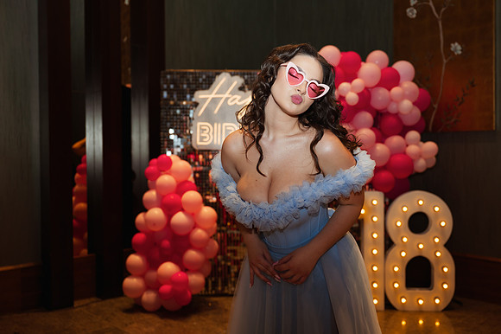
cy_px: 167
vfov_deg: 36.0
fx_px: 514
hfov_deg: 52.0
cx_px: 250
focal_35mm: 37
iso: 640
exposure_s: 1/200
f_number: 2.8
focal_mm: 36
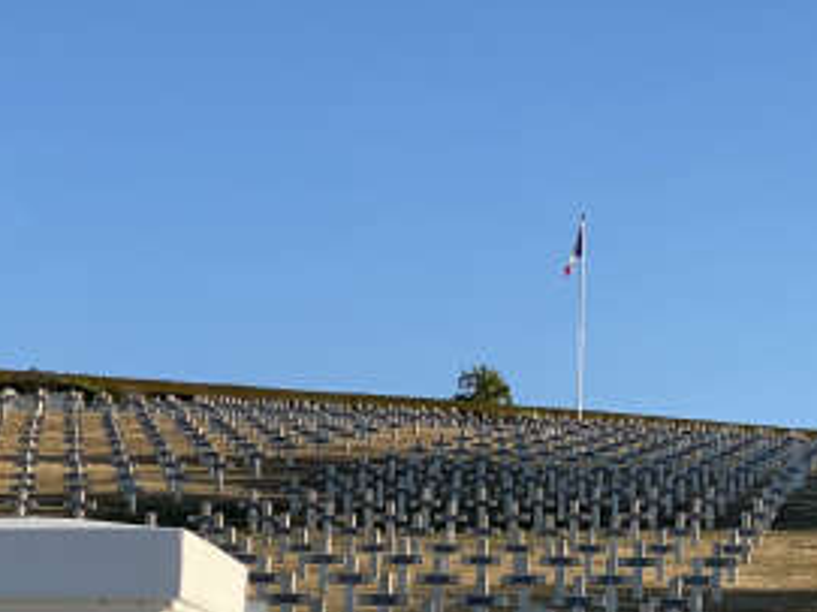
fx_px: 3256
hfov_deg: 14.0
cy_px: 485
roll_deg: -0.9
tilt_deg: +9.0
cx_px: 859
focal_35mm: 138
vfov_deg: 10.7
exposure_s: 1/1020
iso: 20
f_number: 2
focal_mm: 6
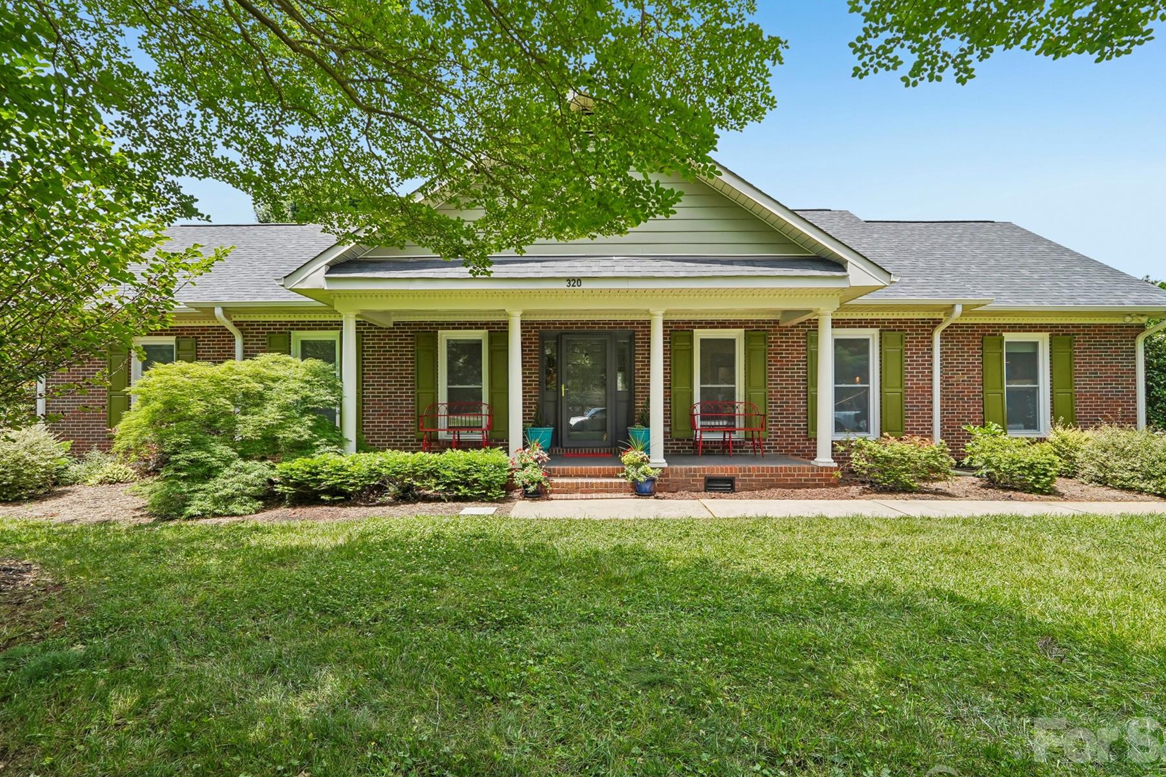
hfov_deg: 93.3
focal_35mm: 17
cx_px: 579
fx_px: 550
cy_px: 404
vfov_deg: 70.4
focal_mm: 10
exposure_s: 1/45
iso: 100
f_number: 8
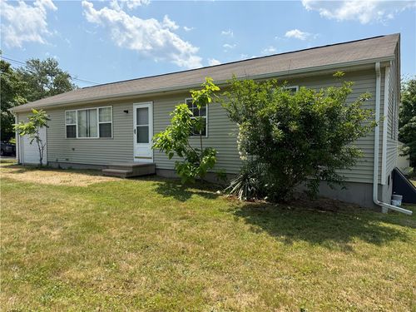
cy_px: 156
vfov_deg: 56.8
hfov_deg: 71.6
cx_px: 208
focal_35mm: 24
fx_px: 288
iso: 100
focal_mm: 6.76
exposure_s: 1/4975
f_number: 1.78
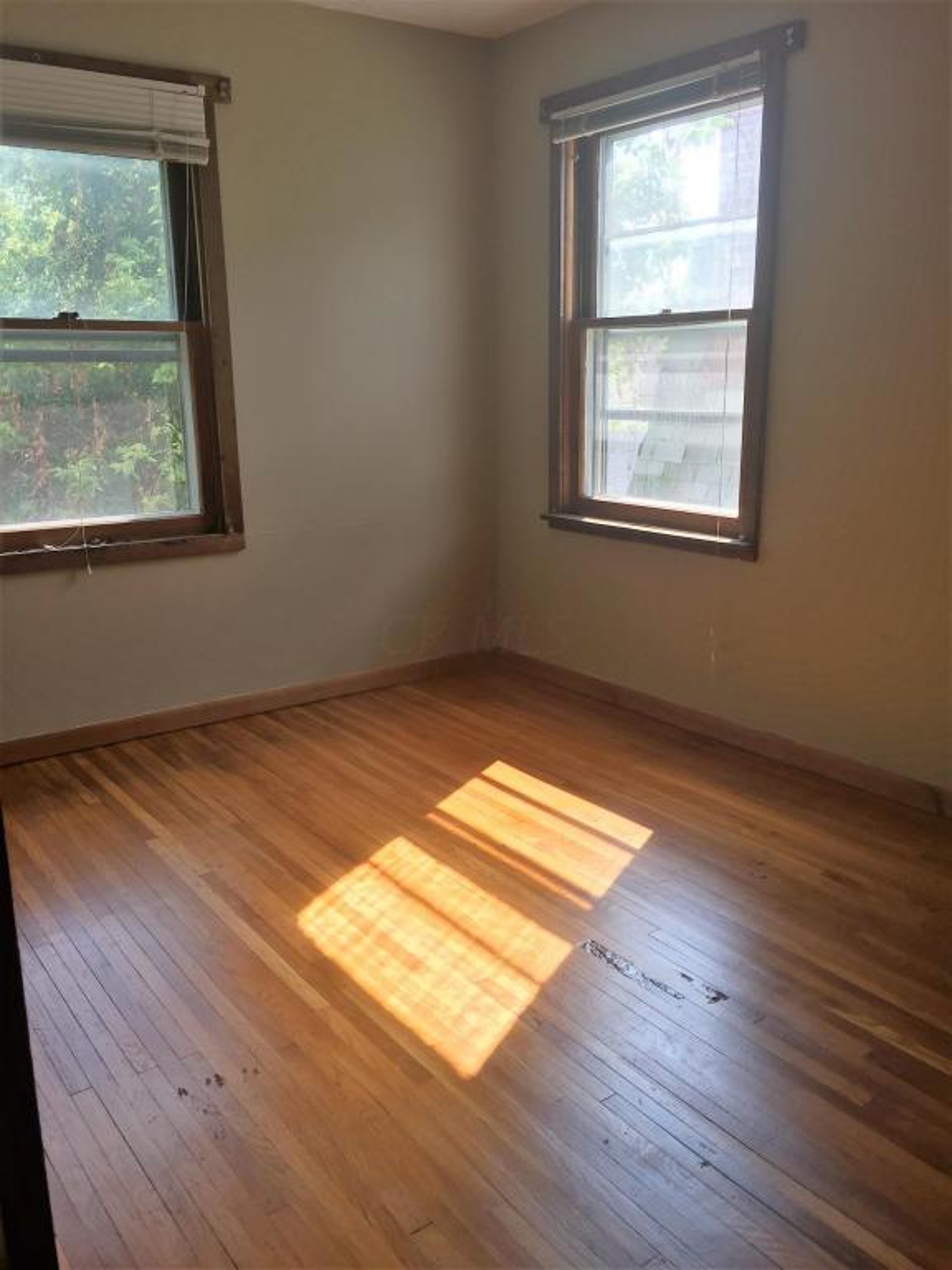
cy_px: 635
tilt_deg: -13.4
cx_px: 476
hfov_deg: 48.2
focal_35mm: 29
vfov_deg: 61.7
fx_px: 1063
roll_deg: +1.3
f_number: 2.2
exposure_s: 1/180
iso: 32
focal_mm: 4.15
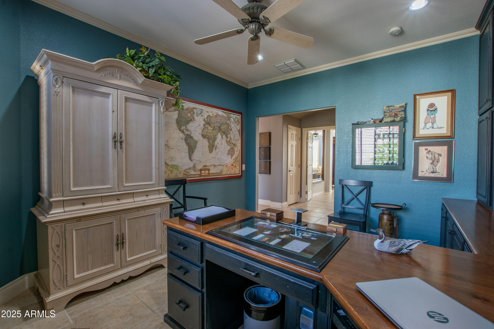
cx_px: 247
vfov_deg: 77.3
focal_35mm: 15
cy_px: 164
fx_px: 206
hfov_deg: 100.4
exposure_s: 1/1.25
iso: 100
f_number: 11
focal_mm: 10
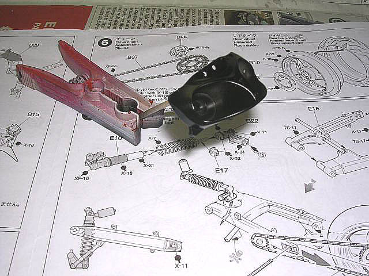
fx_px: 405
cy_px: 138
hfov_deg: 49.0
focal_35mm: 38
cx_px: 184
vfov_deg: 37.7
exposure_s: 1/60.1
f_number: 5.6
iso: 100
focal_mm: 5.8
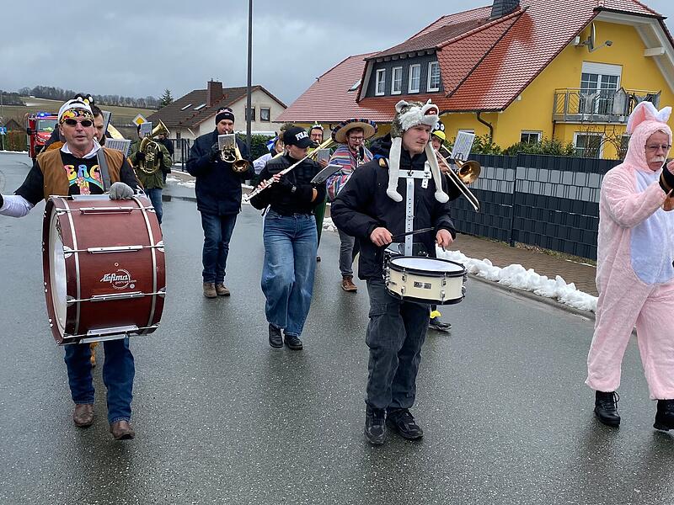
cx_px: 337
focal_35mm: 26
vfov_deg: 53.1
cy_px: 252
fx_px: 506
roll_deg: -1.7
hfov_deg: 67.3
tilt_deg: -12.0
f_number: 1.8
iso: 32
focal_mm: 4.25
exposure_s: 1/715
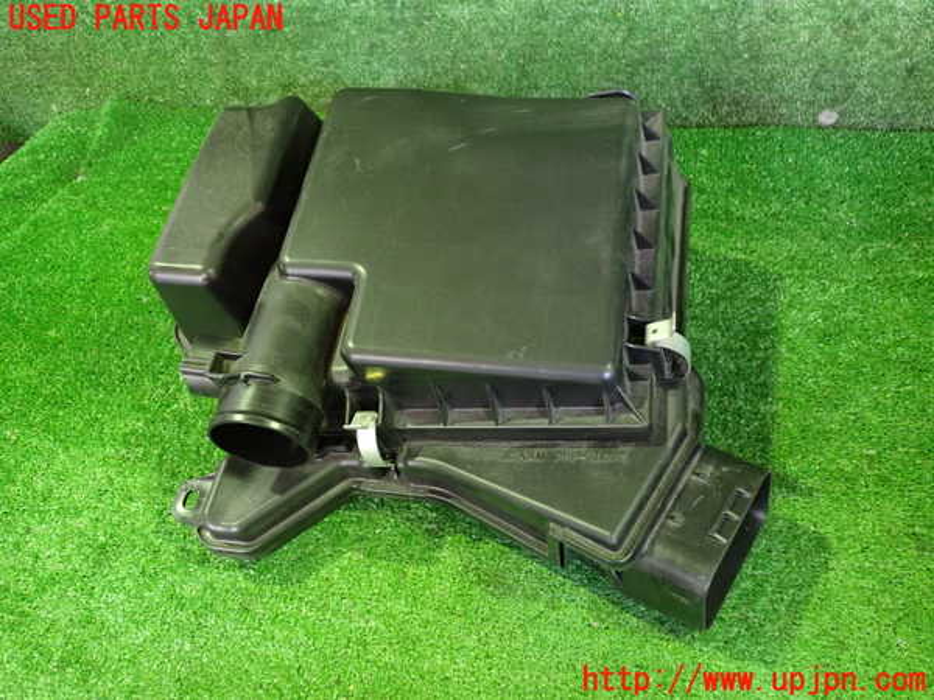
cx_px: 467
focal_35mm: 30
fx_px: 809
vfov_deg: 46.8
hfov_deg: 60.0
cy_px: 350
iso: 800
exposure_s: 1/20
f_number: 2.3
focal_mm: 5.4
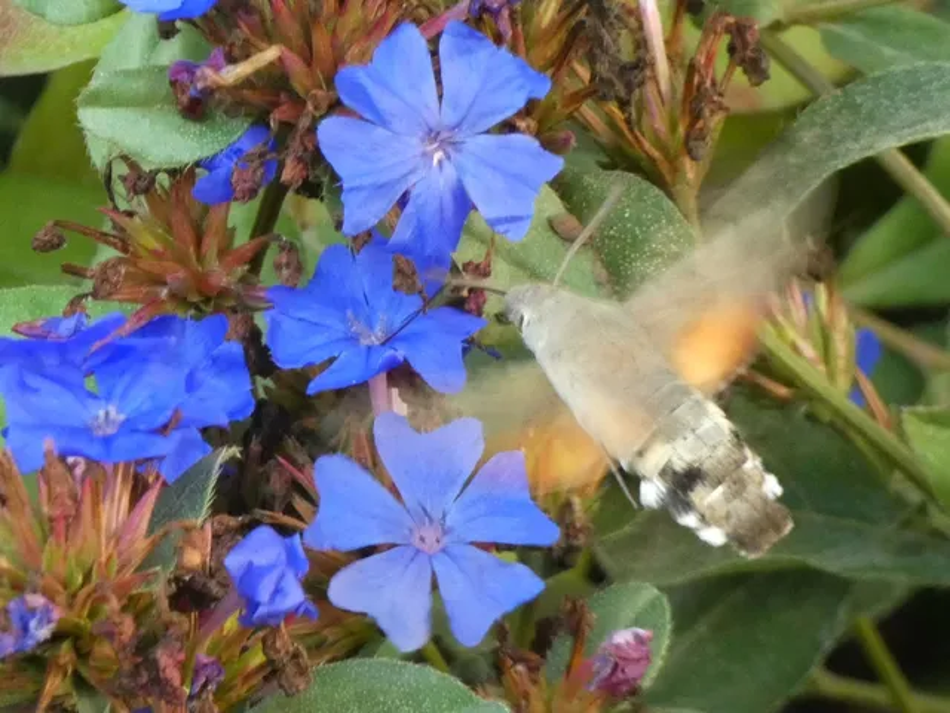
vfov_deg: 3.4
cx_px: 475
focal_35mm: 440
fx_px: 12075
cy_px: 356
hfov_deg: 4.5
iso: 800
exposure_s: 1/100
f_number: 5.6
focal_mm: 78.8
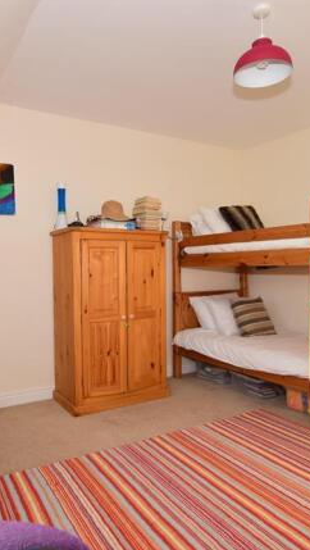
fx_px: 350
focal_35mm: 24
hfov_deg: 47.6
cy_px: 276
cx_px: 131
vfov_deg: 76.3
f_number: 13
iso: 640
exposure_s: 1/200
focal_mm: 10
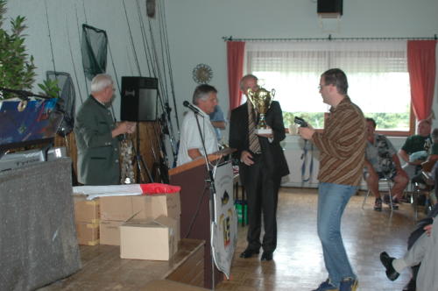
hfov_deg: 46.5
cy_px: 146
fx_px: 510
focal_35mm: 42
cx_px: 219
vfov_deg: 31.8
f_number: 4
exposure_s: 1/60
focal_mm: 28
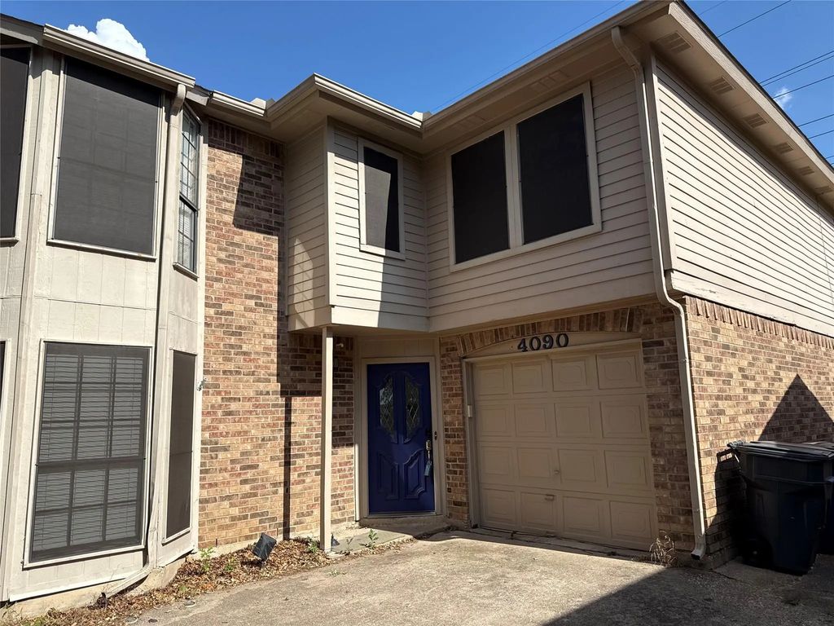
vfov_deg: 56.8
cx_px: 417
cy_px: 313
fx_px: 578
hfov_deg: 71.6
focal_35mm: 24
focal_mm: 6.76
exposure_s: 1/4673
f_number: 1.78
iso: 80
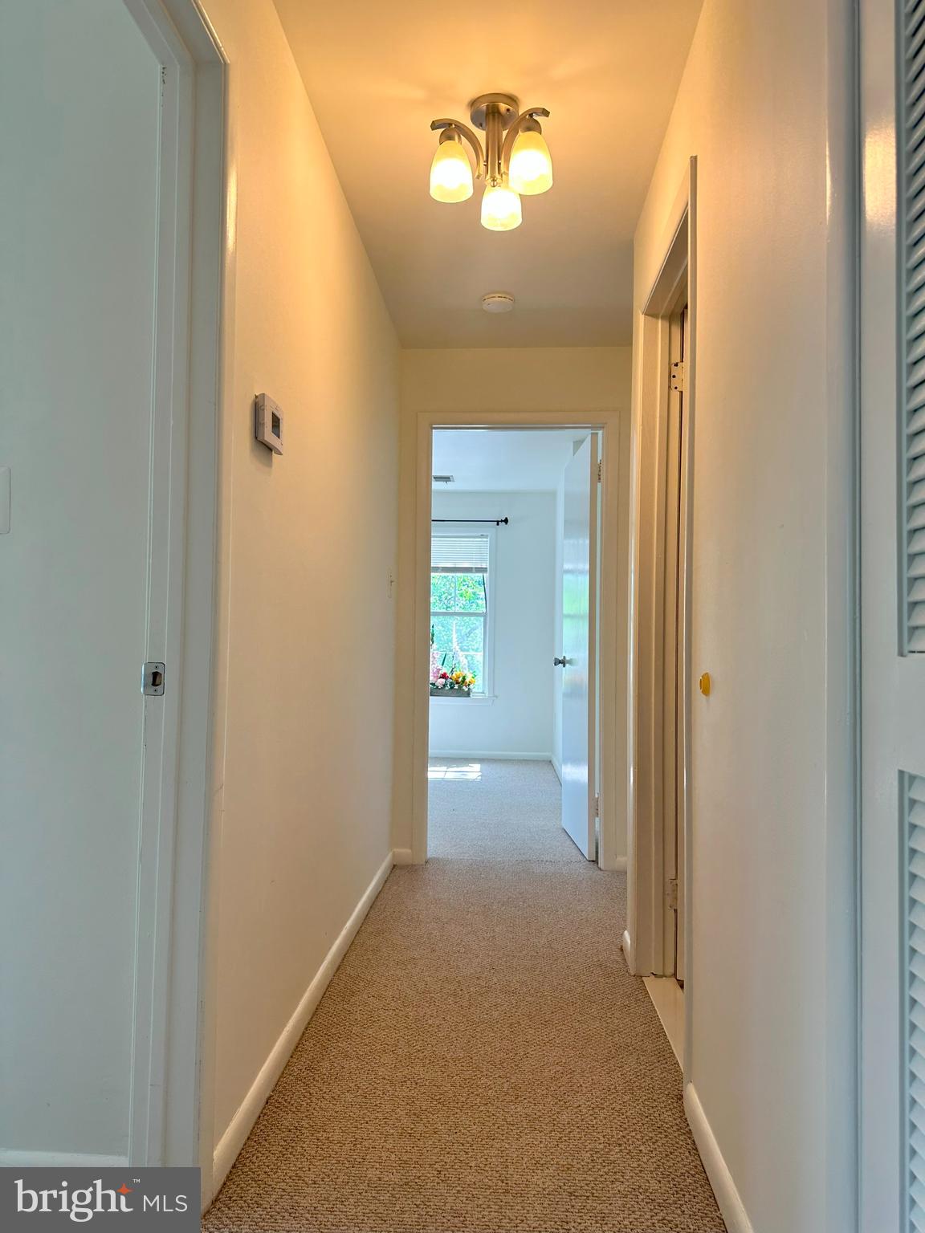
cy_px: 616
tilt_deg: +1.9
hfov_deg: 56.8
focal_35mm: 24
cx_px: 462
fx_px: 855
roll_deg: -1.7
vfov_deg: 71.6
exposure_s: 1/120
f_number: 1.78
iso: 80
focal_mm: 6.86
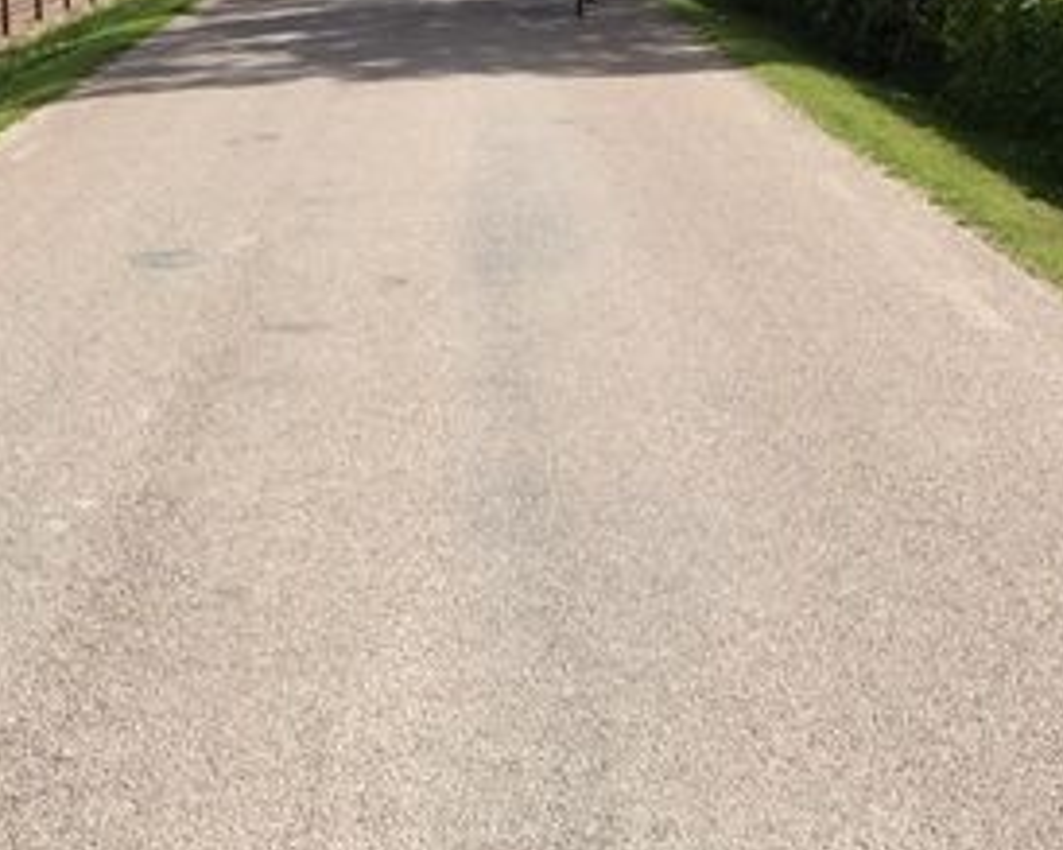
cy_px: 248
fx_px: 2359
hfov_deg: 24.8
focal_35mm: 75
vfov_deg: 20.3
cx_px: 149
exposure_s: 1/2198
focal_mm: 4.15
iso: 32
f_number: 2.2
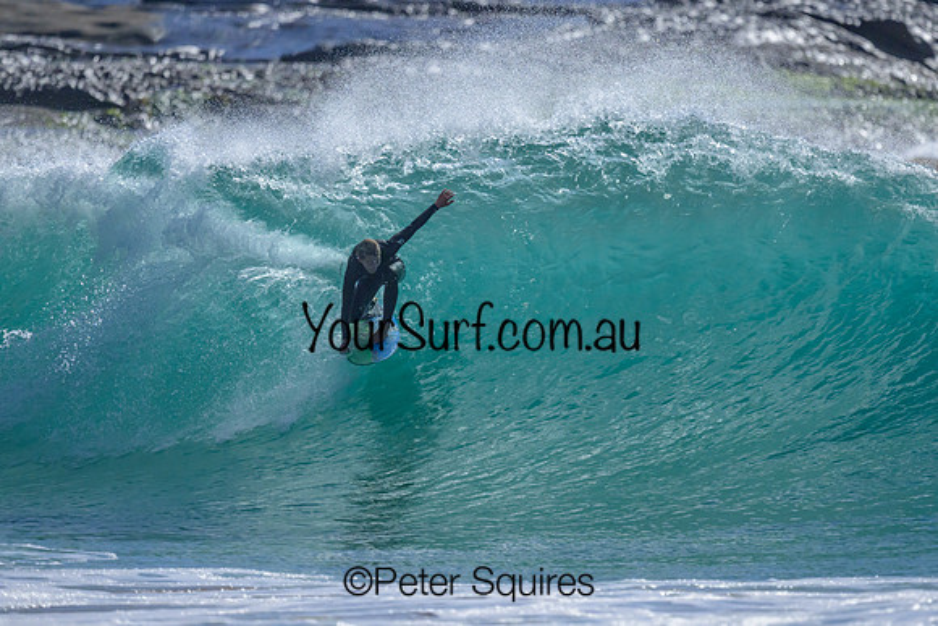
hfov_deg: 2.2
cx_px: 486
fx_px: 24584
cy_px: 297
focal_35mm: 943
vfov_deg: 1.5
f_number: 6.3
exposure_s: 1/2000
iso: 2200
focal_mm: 800
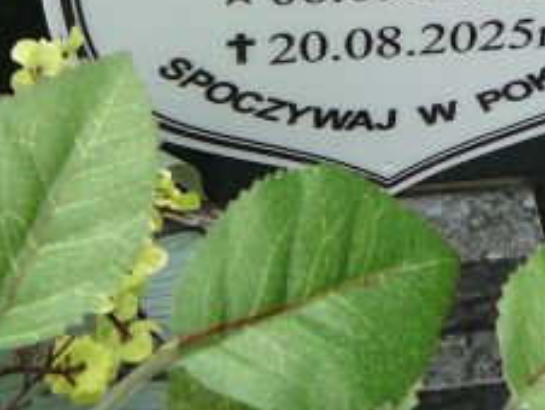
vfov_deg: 14.6
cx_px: 518
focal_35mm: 99
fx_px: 1560
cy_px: -51
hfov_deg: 19.4
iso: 80
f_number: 2.8
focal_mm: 5.2
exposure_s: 1/250
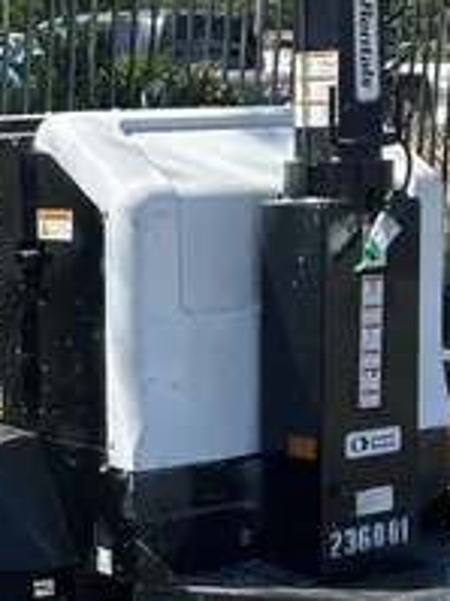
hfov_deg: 14.4
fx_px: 1666
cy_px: 300
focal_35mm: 96
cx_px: -205
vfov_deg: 20.5
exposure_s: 1/2513
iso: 50
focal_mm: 5.7
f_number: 1.5
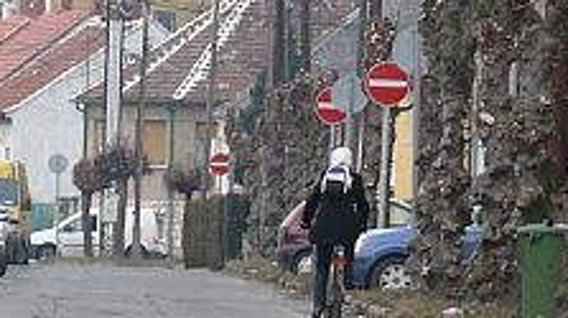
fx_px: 12219
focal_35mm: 812
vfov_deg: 1.5
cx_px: 135
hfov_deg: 2.7
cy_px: 198
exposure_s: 1/50
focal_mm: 43.9
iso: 100
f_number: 3.6
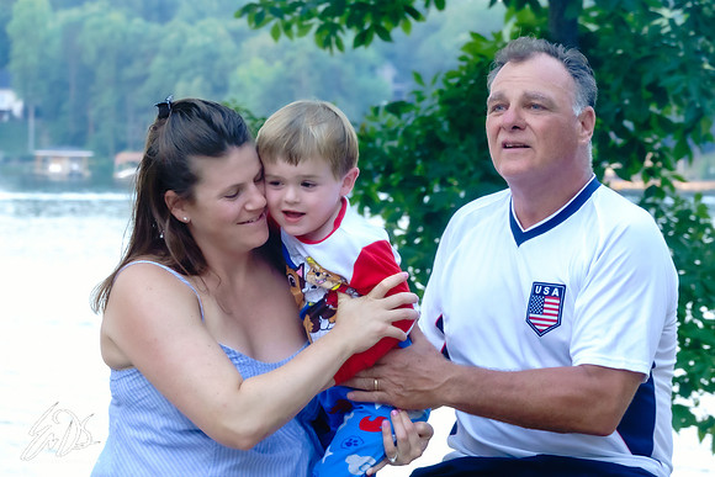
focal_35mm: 170
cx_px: 358
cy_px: 238
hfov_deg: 12.1
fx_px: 3377
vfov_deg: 8.1
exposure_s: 1/100
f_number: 5
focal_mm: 62.39
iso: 1250
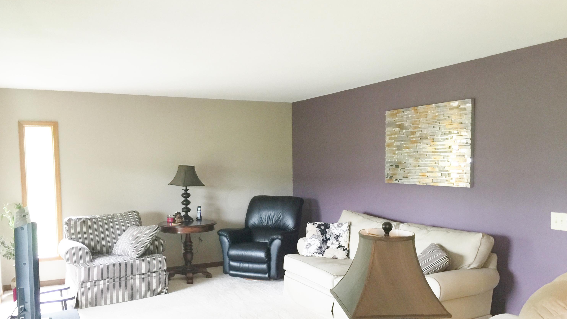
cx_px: 281
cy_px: 198
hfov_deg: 61.0
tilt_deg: -2.6
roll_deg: -0.3
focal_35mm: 32
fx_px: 481
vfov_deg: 36.5
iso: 64
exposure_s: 1/15
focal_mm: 4.15
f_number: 2.2
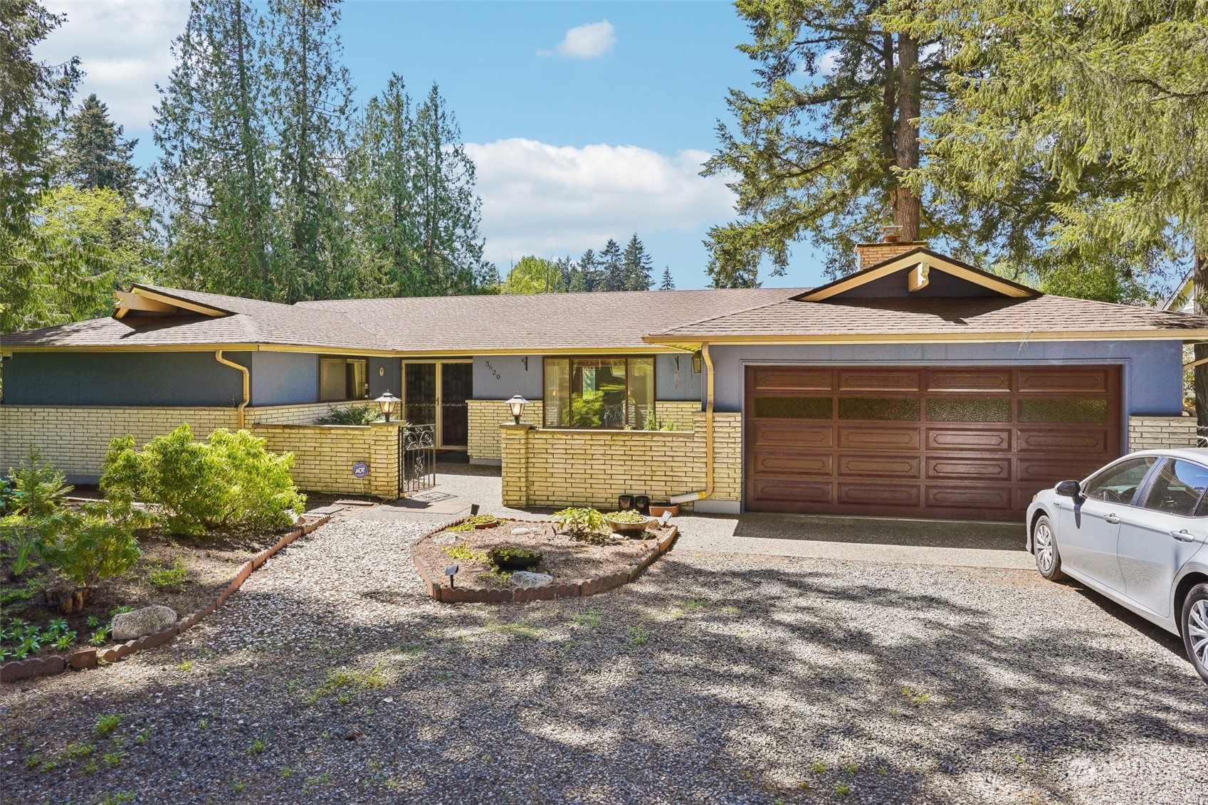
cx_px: 604
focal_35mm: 20
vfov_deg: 61.9
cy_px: 402
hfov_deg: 84.0
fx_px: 671
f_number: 8
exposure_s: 1/125
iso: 125
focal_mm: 20
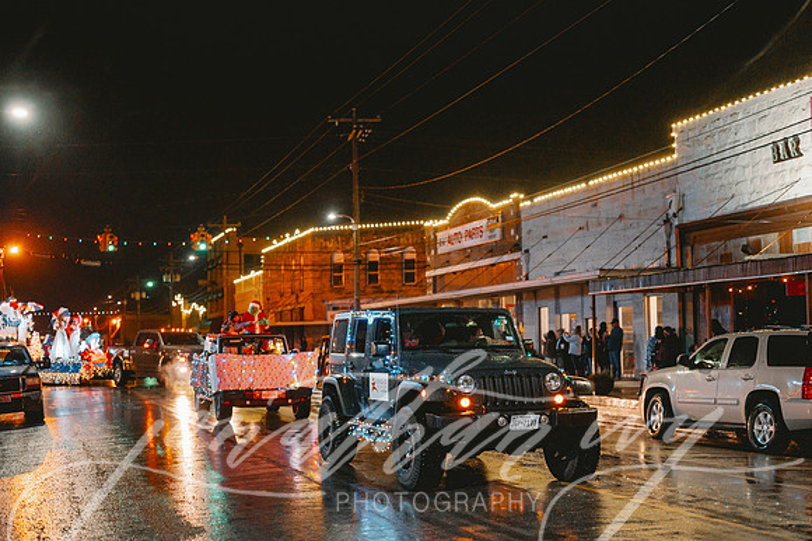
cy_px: 270
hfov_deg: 39.6
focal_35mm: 50
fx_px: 1127
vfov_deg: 27.0
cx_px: 406
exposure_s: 1/400
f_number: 2
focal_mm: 50
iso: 5000
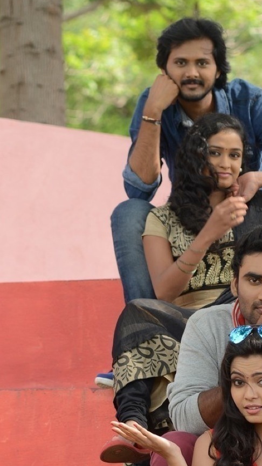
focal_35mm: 218
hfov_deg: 5.6
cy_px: 432
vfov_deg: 9.8
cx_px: 289
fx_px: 2692
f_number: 4.5
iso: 200
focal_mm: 100
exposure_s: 1/250
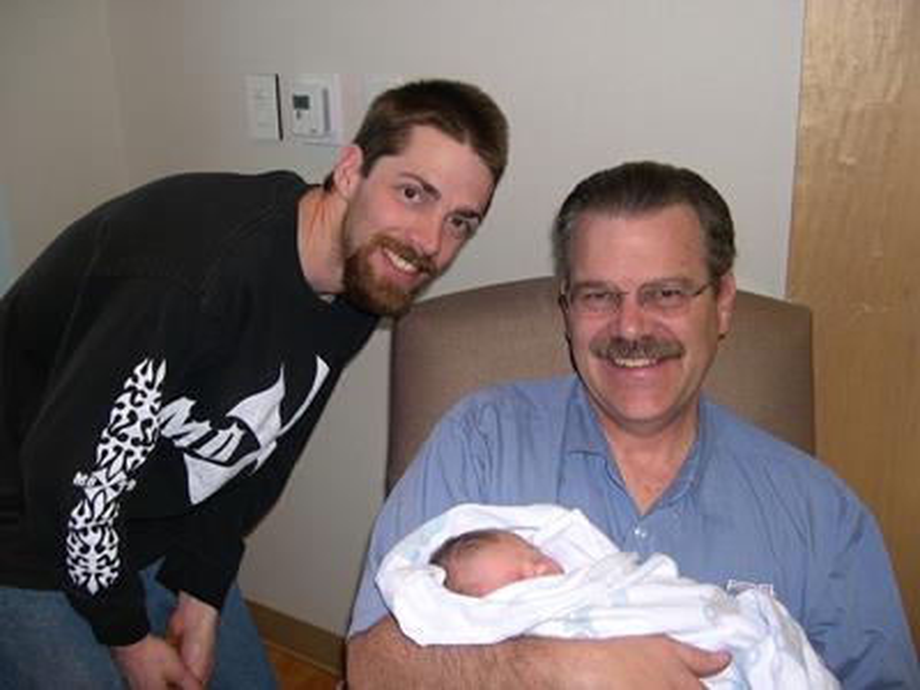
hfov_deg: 49.0
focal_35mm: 38
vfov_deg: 37.7
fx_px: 1010
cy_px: 345
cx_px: 460
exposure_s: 1/60
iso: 100
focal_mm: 8
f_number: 2.8
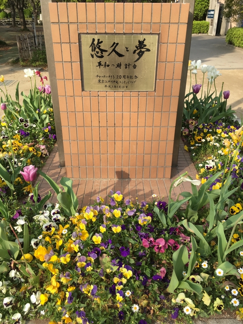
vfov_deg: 61.7
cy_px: 162
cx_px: 122
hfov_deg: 48.2
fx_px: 271
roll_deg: +0.3
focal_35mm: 29
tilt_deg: -29.5
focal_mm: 4.15
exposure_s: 1/591
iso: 25
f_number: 2.2
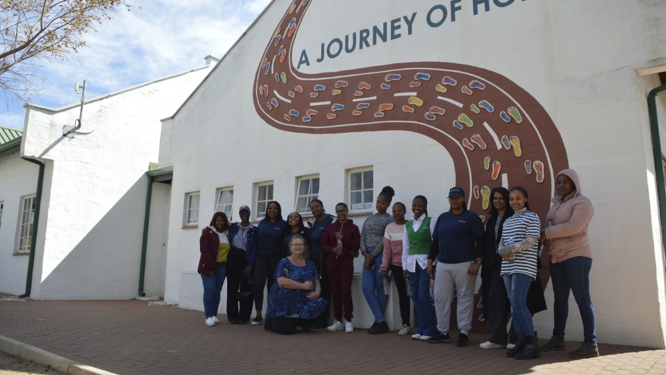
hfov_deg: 66.1
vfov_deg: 40.1
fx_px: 512
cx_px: 340
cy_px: 174
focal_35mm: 29
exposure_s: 1/320
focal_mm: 18
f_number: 4.5
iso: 100
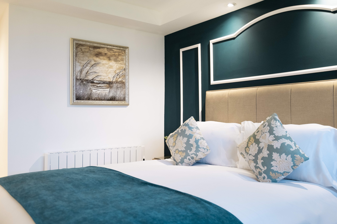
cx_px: 168
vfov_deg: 43.6
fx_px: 281
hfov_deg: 61.9
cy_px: 112
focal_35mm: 30
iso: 800
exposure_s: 1/80
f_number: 2.8
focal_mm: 20
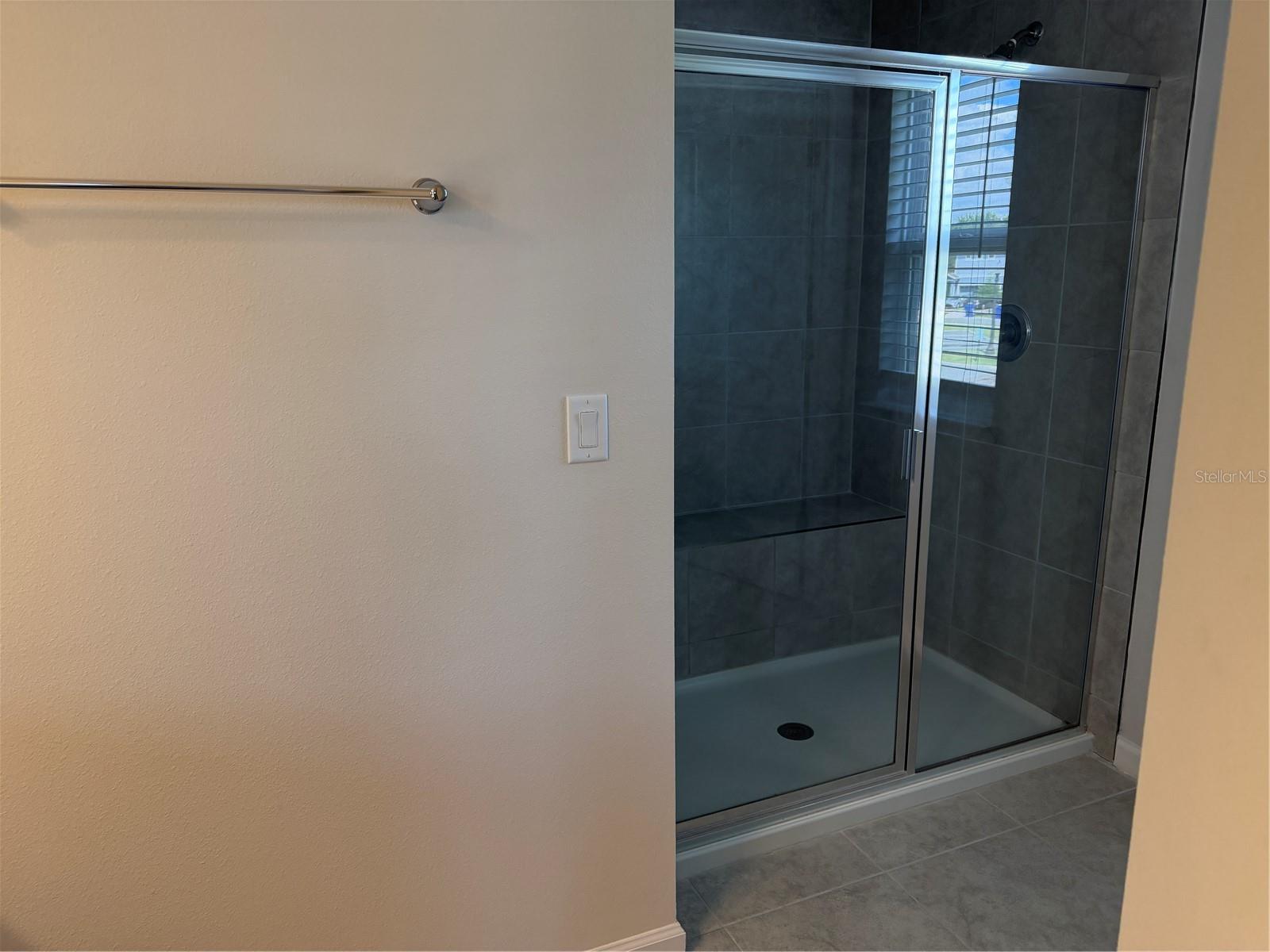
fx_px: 881
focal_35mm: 24
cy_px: 476
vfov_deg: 56.8
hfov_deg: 71.6
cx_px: 635
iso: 200
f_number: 1.78
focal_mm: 6.76
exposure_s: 1/190
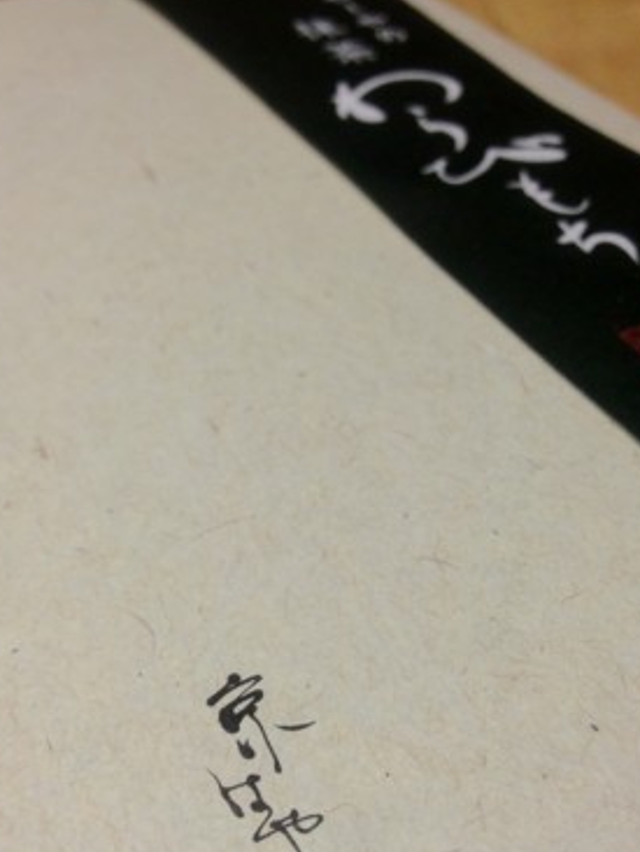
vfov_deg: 43.6
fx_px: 1059
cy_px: 510
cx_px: 321
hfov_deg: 33.6
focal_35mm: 43
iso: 160
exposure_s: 1/20
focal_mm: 4.28
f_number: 2.4
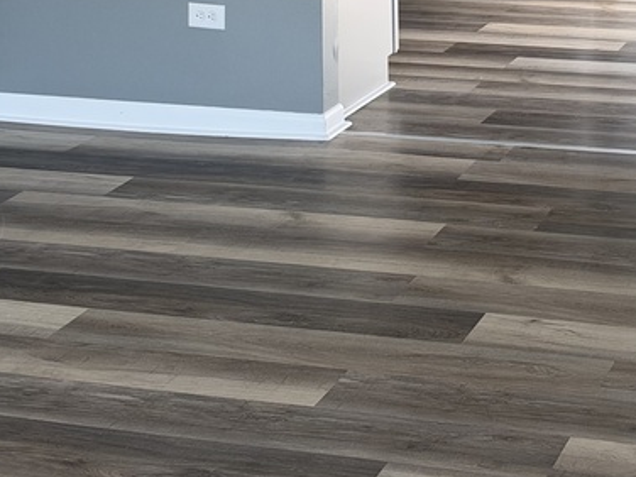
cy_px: -59
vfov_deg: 15.6
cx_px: 526
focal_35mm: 92
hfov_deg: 21.0
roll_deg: +0.4
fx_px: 1690
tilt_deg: -8.6
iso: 125
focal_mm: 6.93
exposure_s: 1/214
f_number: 1.8
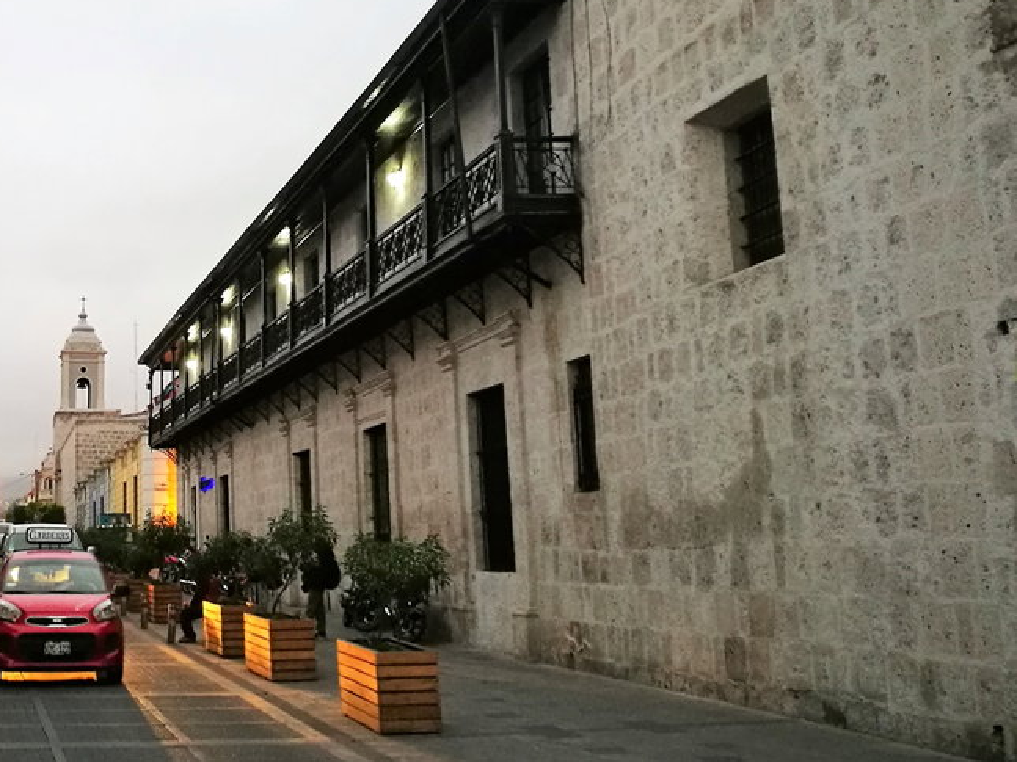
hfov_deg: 36.2
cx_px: 127
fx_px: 1469
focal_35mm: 50
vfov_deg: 29.0
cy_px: 306
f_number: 2.2
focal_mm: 4.5
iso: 400
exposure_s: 1/30
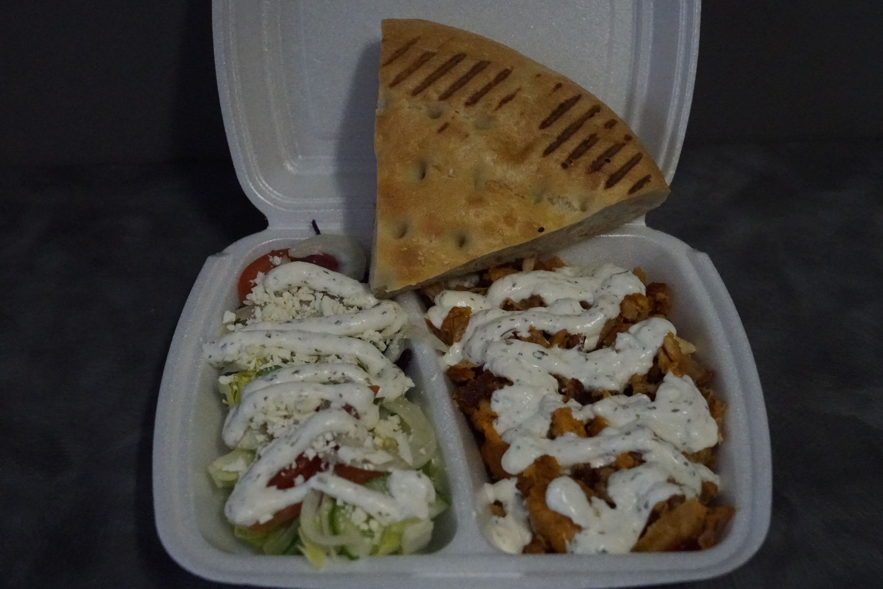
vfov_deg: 31.2
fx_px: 1055
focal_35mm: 43
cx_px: 442
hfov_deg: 45.4
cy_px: 294
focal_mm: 29
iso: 20000
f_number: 4
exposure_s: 1/2500
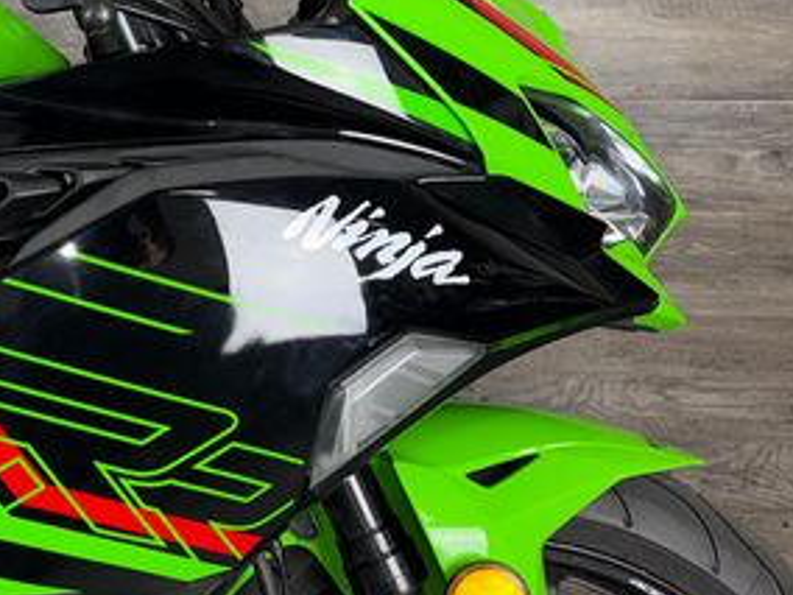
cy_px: 218
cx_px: 176
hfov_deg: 34.6
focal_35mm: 54
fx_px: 1237
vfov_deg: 26.9
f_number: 1.78
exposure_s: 1/43
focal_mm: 6.76
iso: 50
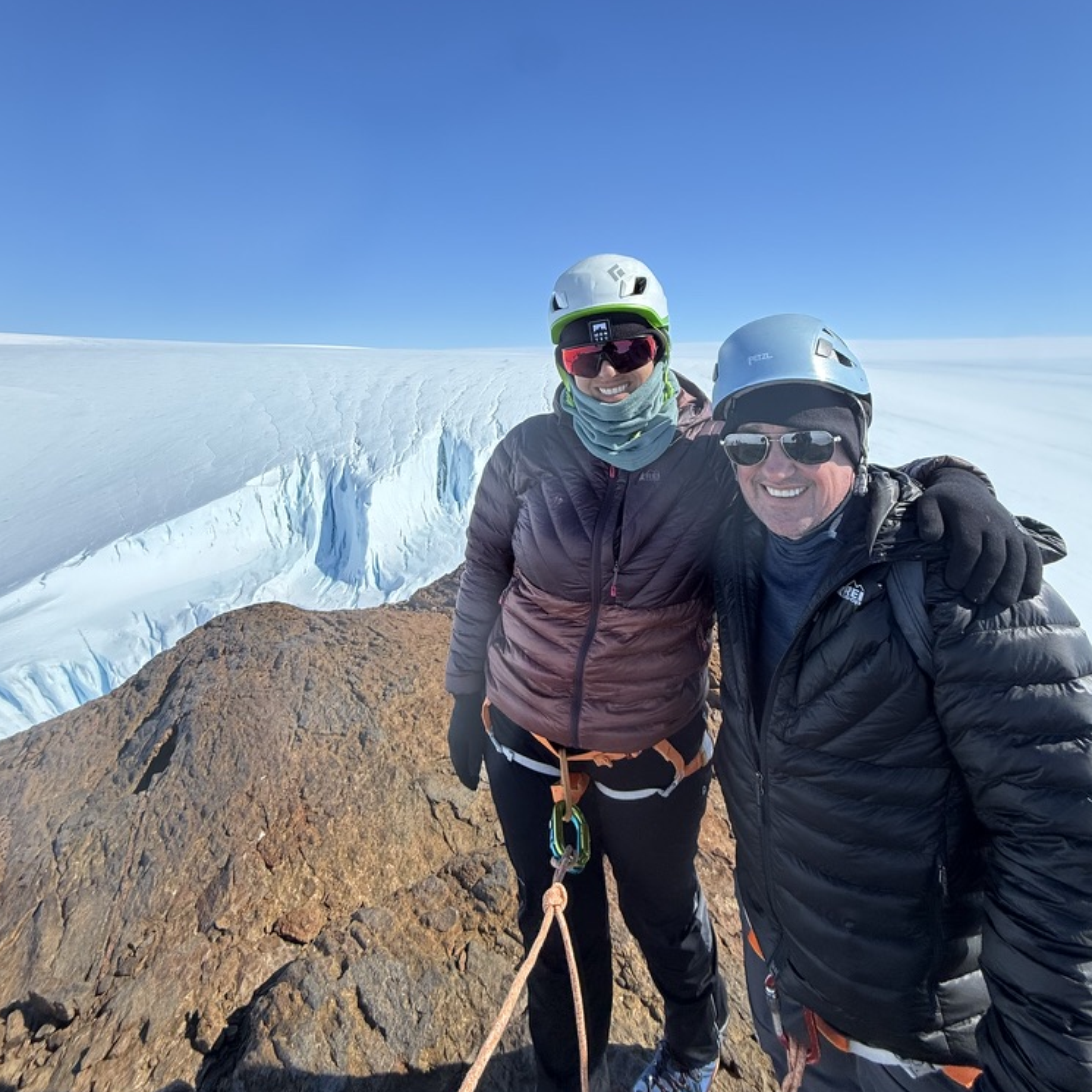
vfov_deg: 81.0
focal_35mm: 17
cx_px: 539
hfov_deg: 84.0
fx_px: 607
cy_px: 359
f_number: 2.2
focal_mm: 2.22
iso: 64
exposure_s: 1/3460
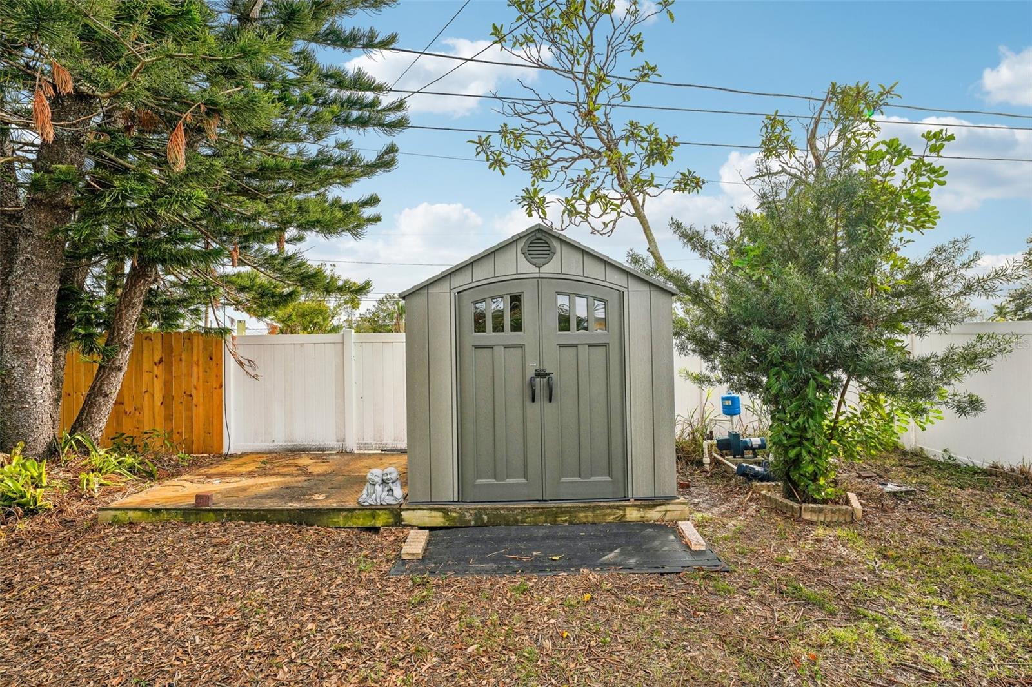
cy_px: 344
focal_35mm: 18
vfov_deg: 67.4
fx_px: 516
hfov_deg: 90.0
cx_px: 516
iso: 640
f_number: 8
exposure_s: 1/640
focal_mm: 18
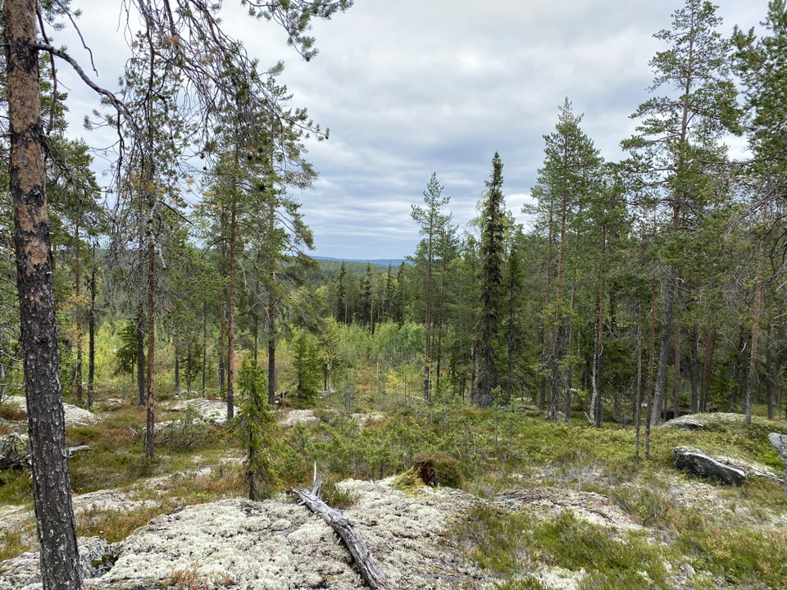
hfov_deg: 67.3
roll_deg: -0.7
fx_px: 591
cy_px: 295
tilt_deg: -3.8
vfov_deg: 53.1
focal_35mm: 26
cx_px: 394
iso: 32
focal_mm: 4.25
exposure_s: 1/460
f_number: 1.8
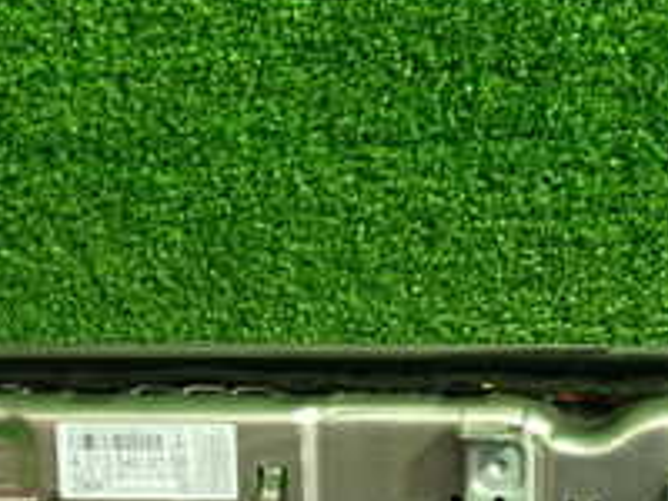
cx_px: 598
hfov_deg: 21.3
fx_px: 1737
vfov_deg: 16.0
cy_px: 544
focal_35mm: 90
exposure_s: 1/30
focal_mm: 5.4
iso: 250
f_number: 2.3
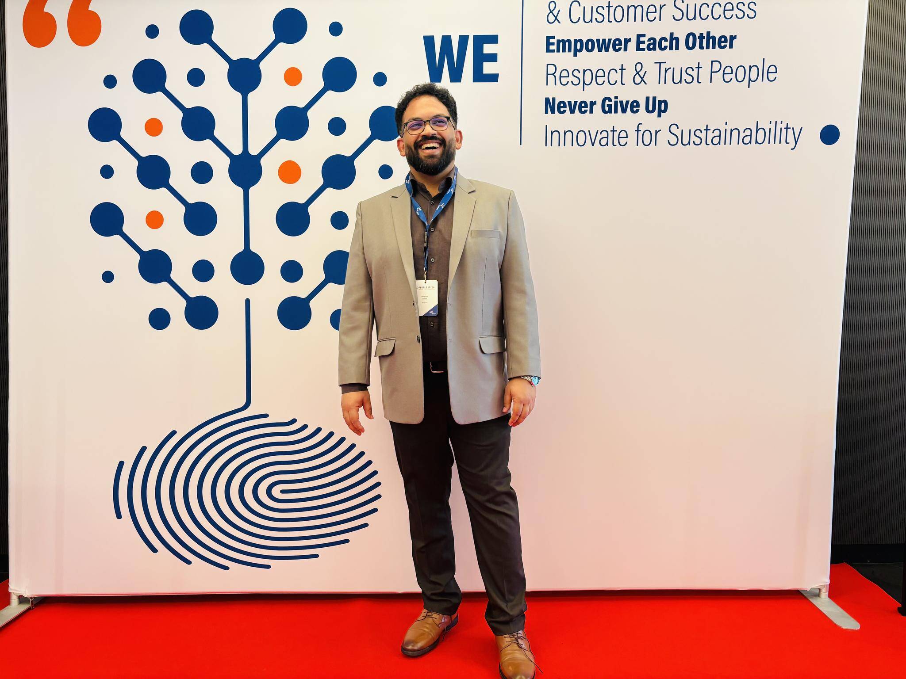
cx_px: 453
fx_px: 680
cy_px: 340
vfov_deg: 53.1
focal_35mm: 26
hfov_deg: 67.3
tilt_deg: -5.8
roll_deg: +1.1
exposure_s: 1/78
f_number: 1.6
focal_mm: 5.96
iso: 125
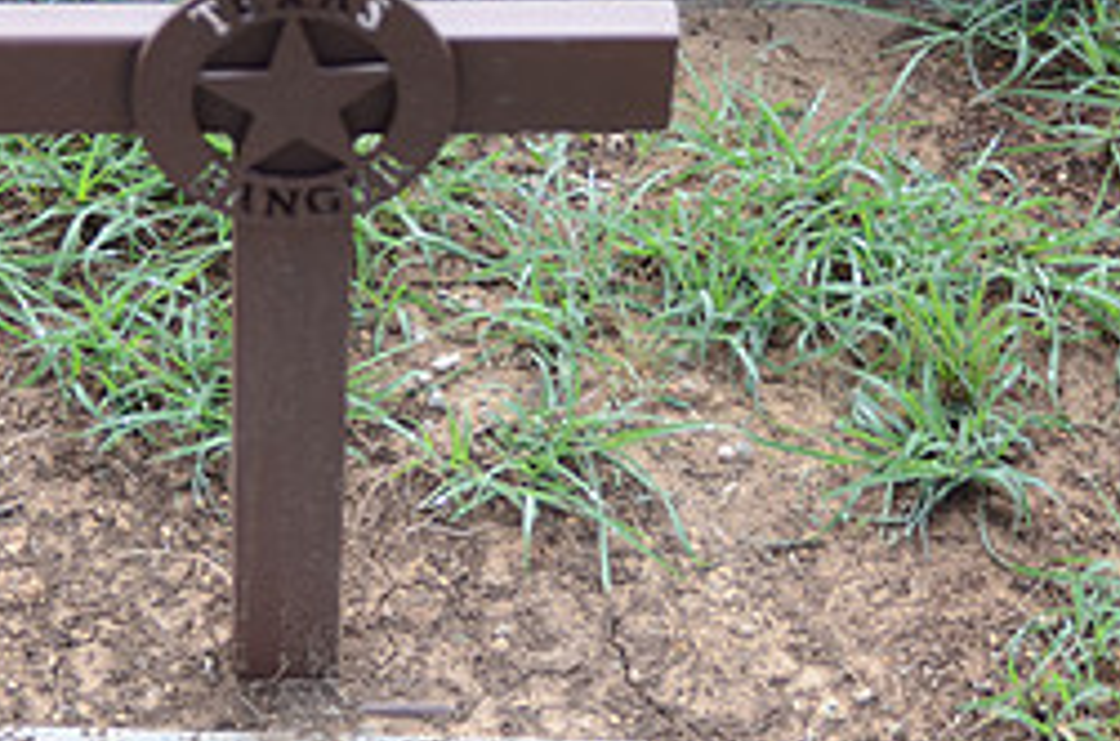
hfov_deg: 16.9
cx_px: 312
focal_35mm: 121
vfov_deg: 11.2
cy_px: 491
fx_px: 3760
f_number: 3.3
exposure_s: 1/250
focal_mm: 35
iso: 100
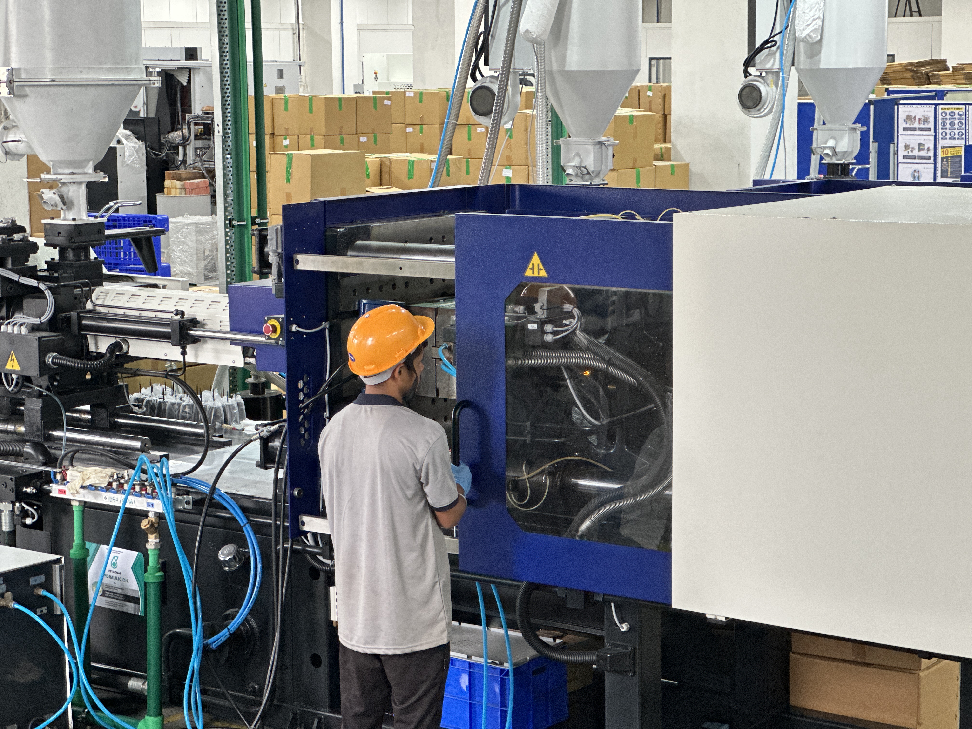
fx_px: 2162
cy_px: 364
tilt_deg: -7.3
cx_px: 486
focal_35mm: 77
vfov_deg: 19.1
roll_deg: +0.2
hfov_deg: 25.3
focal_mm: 9
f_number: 2.8
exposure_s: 1/33
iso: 400
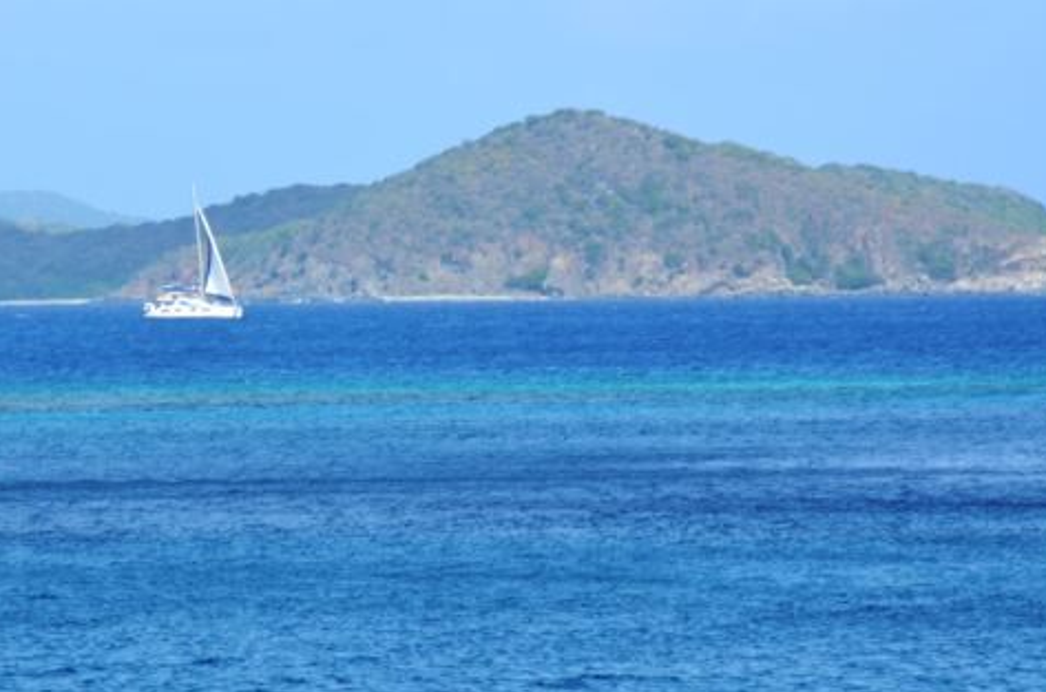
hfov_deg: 5.1
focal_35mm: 406
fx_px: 11769
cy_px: 357
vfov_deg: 3.4
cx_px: 369
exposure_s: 1/80
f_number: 14
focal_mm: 200
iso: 100
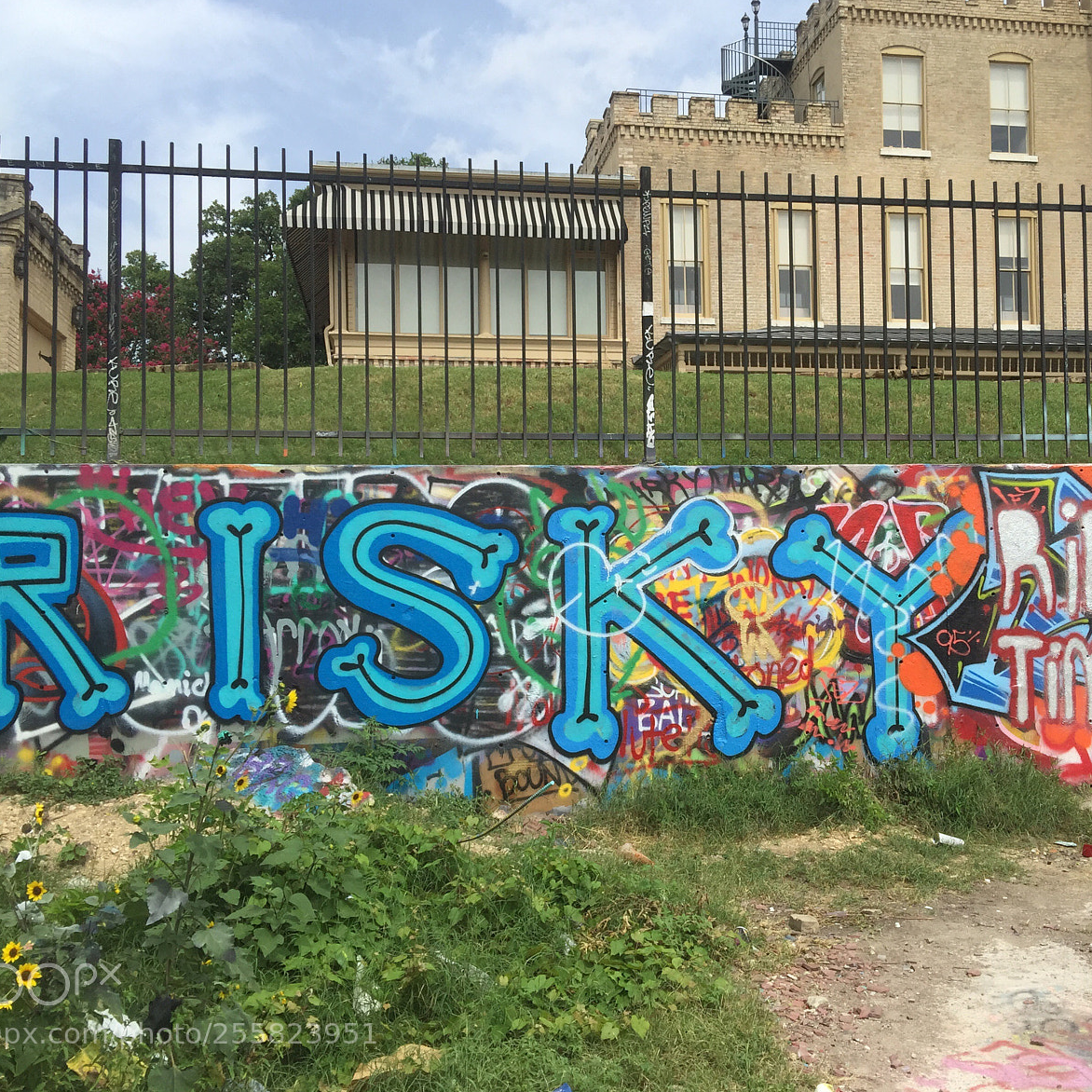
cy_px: 548
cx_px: 635
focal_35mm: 35
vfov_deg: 47.2
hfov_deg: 47.0
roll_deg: +0.3
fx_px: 1249
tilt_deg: +3.6
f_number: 2.2
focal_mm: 4.15
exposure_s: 1/1582
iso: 32
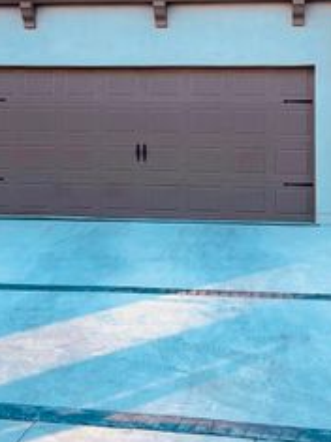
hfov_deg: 20.7
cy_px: 50
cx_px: 164
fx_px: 906
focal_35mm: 71
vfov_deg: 26.6
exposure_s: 1/572
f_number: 1.6
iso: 32
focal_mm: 5.1
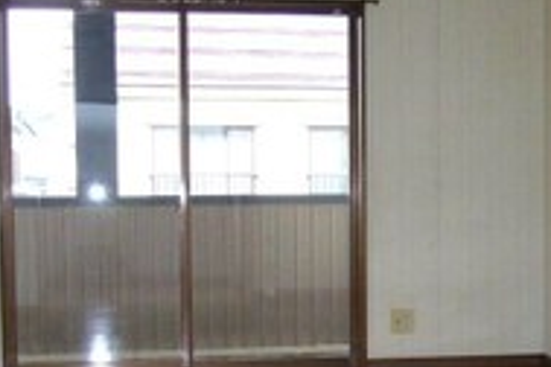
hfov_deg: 26.2
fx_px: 1178
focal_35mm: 77
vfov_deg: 17.6
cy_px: 259
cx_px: 367
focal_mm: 5.8
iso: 160
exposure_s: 1/60
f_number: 2.8
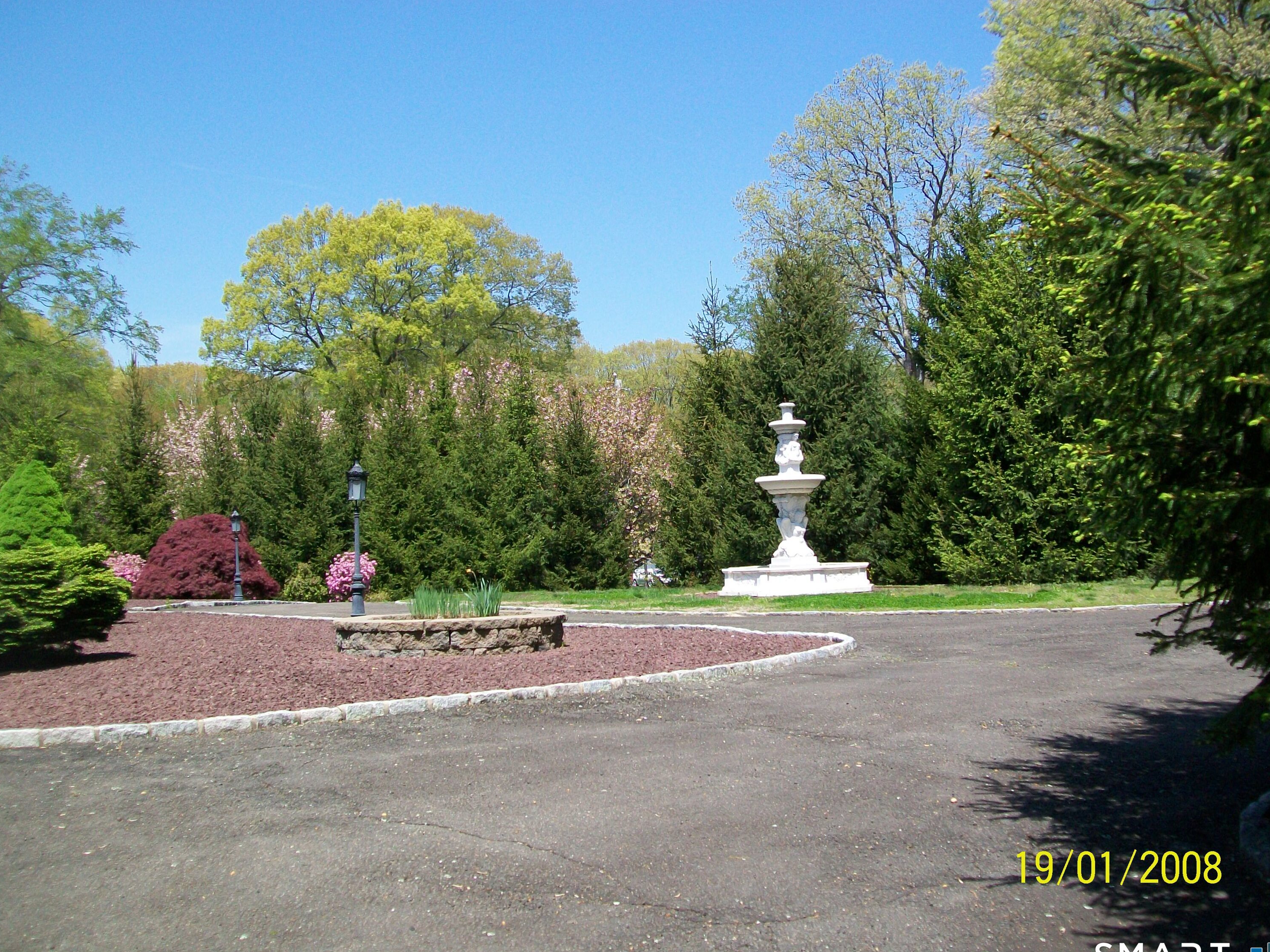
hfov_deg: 50.1
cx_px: 636
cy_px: 488
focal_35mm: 37
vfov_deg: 38.7
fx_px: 1358
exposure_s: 1/640
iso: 64
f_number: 2.7
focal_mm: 6
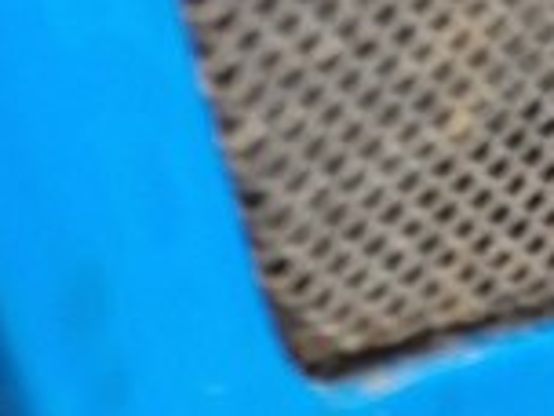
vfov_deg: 7.9
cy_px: 1368
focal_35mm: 155
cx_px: 1622
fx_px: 2481
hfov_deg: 9.9
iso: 50
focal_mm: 5.4
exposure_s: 1/180
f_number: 1.8
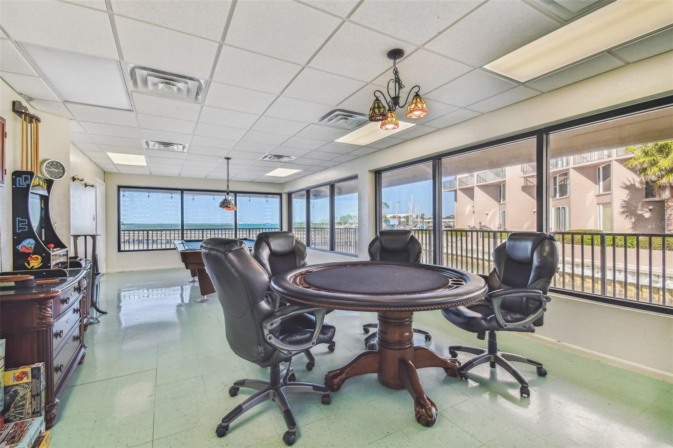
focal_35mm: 15
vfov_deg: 77.3
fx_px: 280
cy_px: 224
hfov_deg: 100.4
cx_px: 336
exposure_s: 1/80
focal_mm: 10
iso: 100
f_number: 7.1
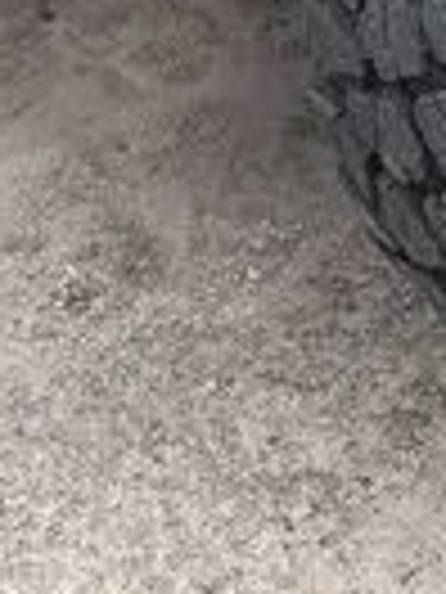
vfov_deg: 11.4
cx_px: 640
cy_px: -830
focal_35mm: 144
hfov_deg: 10.0
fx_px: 2474
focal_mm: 5.96
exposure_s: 1/973
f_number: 1.6
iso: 64
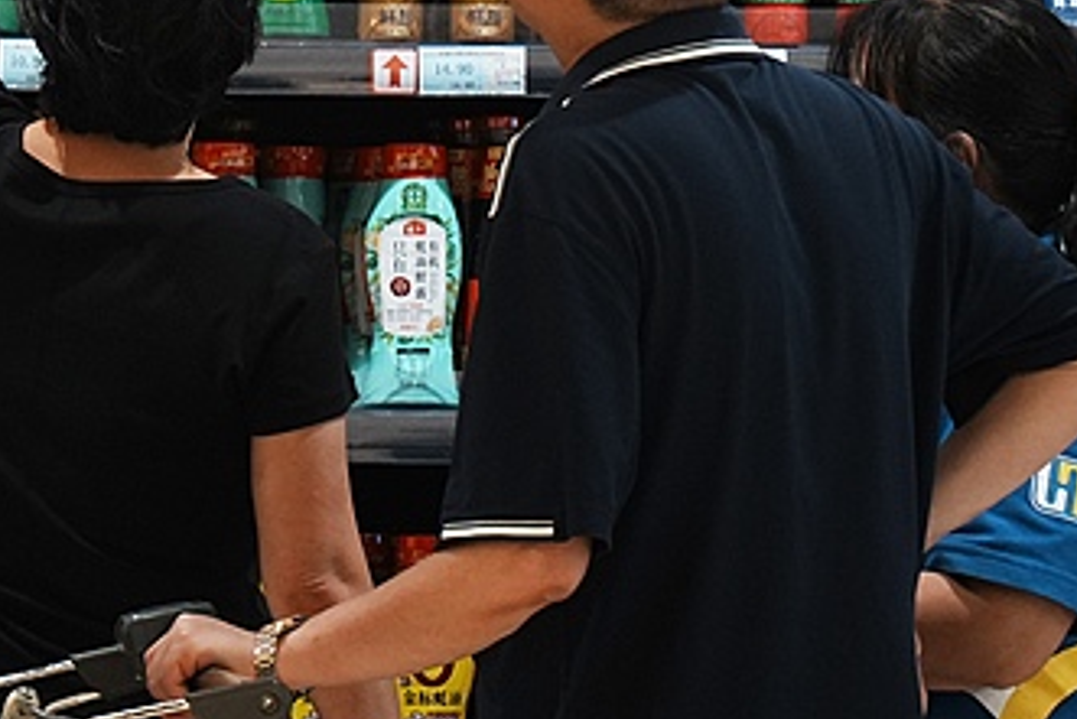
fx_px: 14485
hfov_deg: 4.3
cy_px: 267
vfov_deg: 2.8
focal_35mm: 484
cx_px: 270
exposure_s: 1/125
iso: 1250
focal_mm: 200
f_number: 6.3
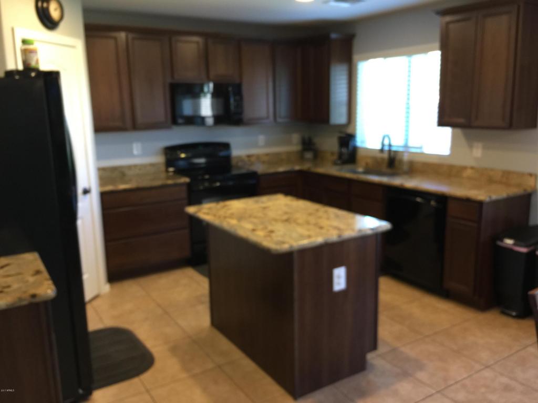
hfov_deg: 61.7
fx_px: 451
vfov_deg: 48.2
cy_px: 202
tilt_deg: -10.2
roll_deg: +0.7
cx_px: 269
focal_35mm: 29
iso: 64
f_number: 2.2
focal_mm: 4.15
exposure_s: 1/15
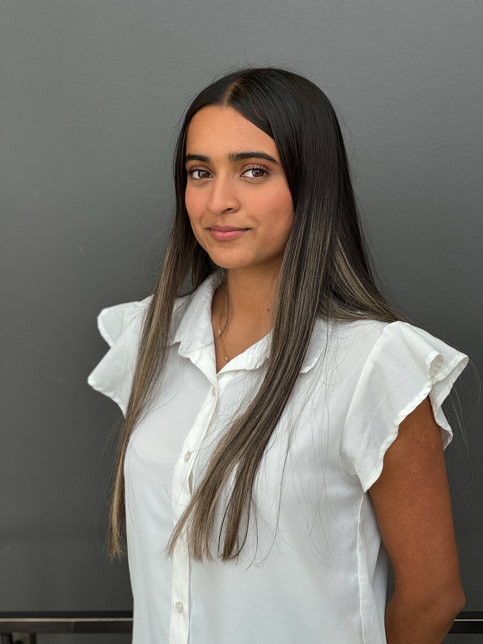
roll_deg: +0.2
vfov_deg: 25.3
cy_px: 322
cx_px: 242
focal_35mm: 77
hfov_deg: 19.1
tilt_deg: -5.1
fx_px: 1433
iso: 50
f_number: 2.8
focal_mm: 9
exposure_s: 1/120
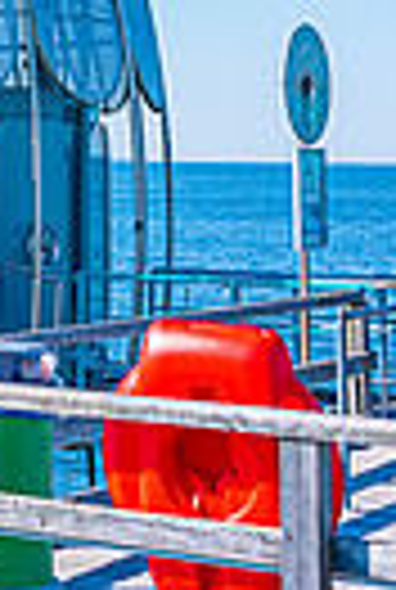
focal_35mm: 120
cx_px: -220
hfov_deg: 11.0
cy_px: -32
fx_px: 1969
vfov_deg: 16.6
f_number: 3.2
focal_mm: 35
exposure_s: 1/800
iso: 50
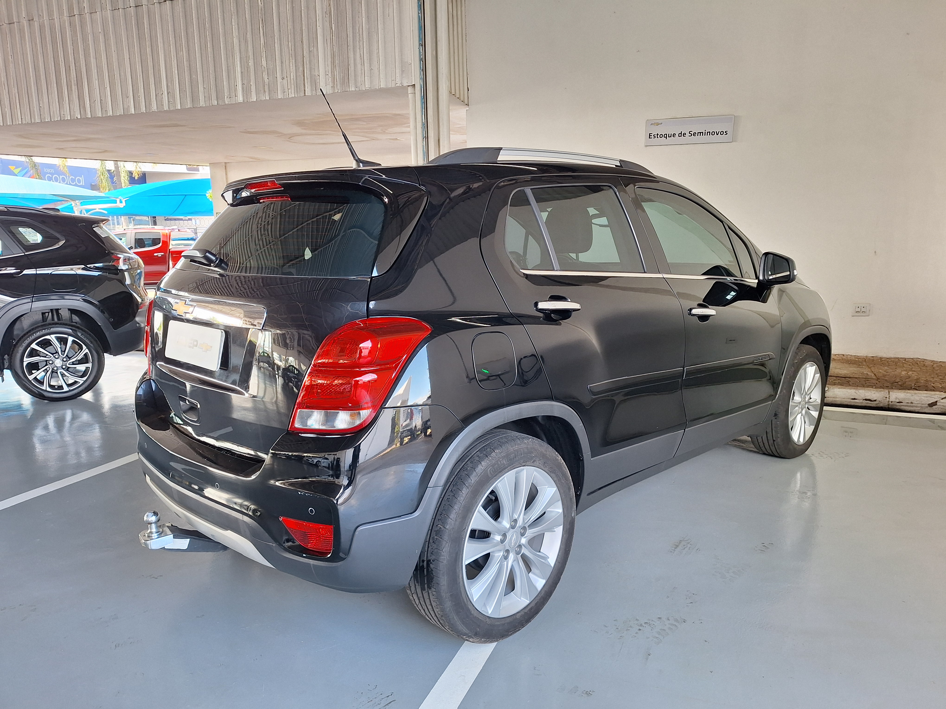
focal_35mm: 23
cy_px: 354
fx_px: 629
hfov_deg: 73.9
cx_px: 473
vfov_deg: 58.9
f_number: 1.8
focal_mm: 5.54
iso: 64
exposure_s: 1/120
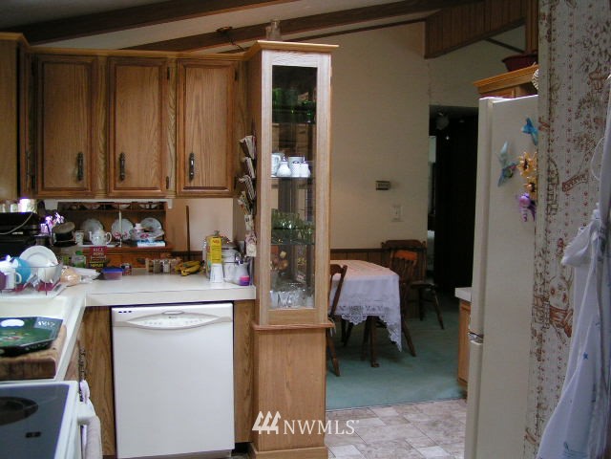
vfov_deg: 37.7
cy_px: 230
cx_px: 306
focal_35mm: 38
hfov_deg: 49.0
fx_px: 671
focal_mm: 5.8
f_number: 2.8
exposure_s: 1/40
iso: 160
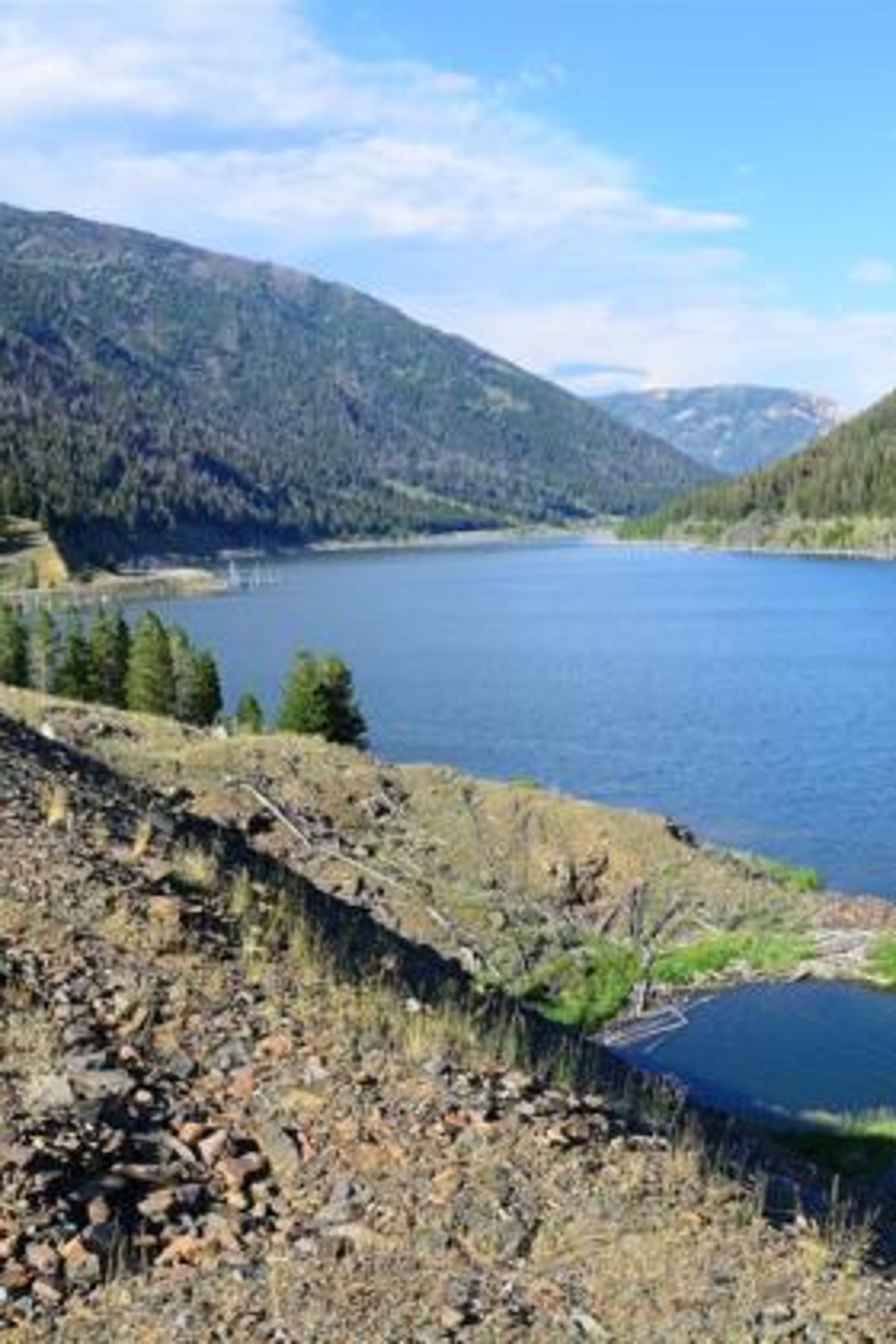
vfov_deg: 47.4
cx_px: 765
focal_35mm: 41
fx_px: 1531
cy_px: 674
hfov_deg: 31.5
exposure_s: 1/320
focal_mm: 18
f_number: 9
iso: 200
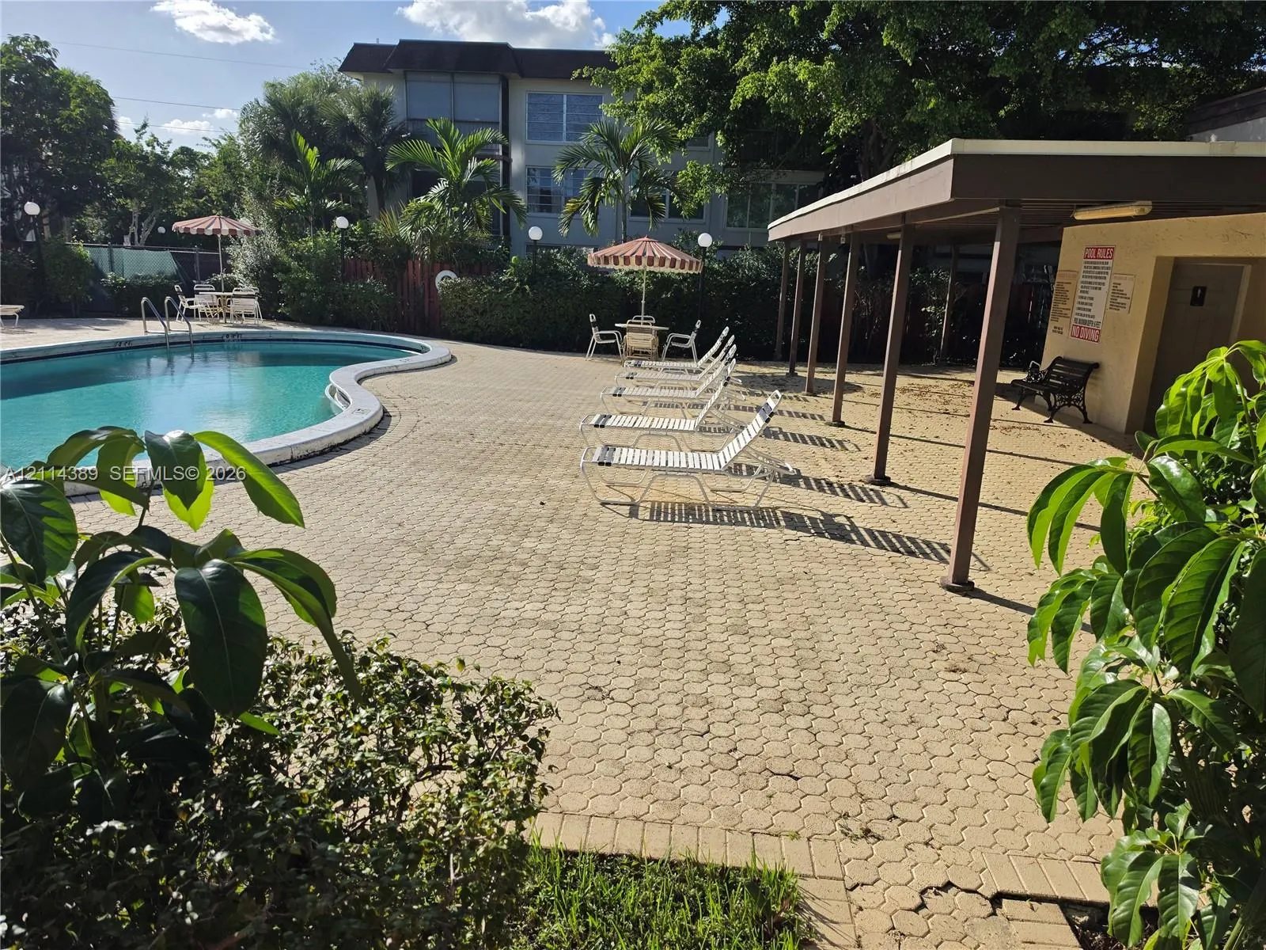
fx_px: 841
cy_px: 475
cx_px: 633
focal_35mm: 23
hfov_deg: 73.9
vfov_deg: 58.9
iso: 64
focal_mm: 6.5
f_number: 1.4
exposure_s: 1/7939
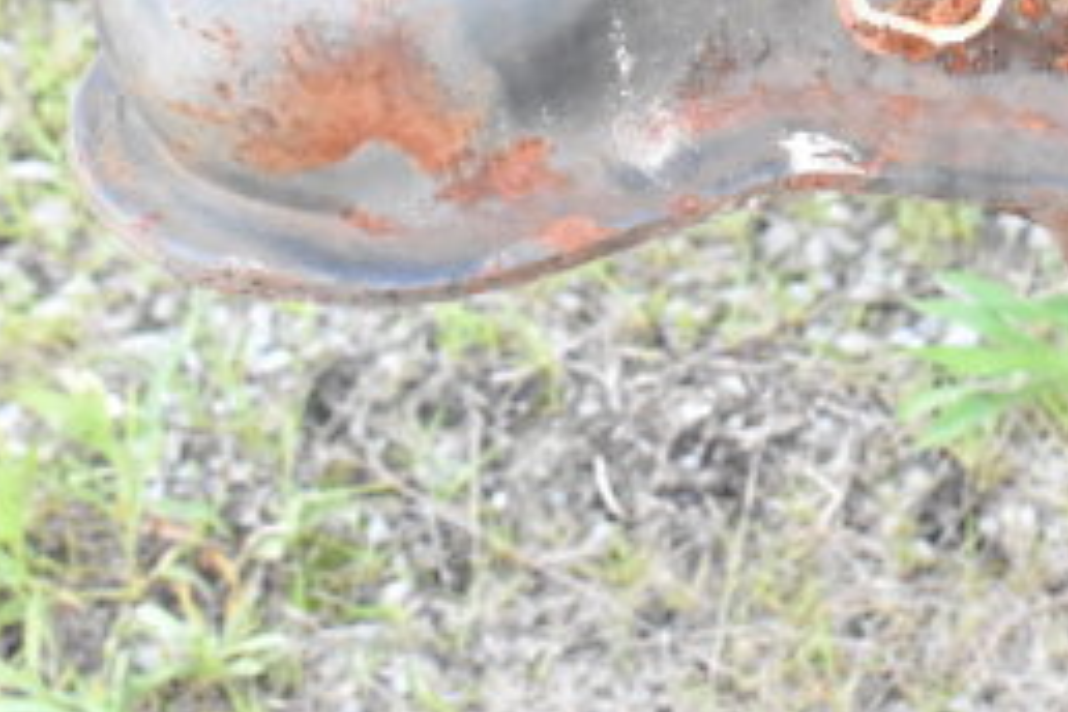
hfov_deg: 16.0
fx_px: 3684
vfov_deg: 10.9
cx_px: 1167
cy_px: -56
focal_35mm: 124
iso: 6400
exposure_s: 1/500
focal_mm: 35
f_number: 11
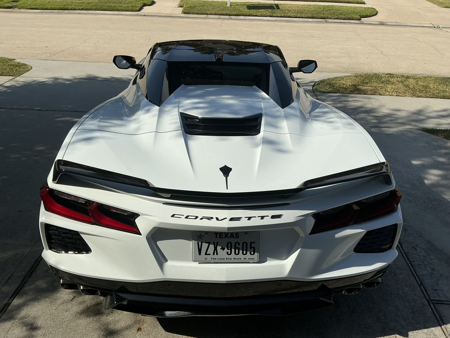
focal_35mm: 28
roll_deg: -1.3
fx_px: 364
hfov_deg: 63.4
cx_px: 225
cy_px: 169
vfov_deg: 49.7
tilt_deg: -28.5
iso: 25
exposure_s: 1/4065
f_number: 1.8
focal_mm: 3
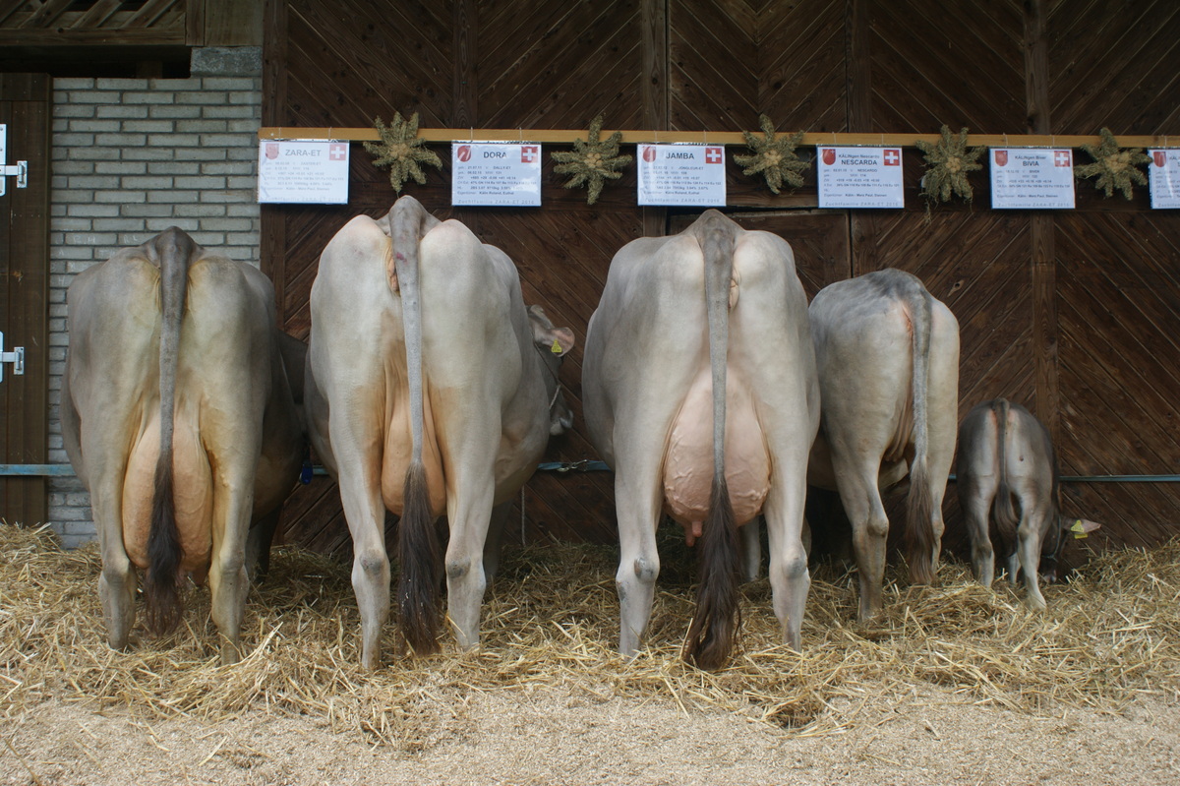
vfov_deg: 34.2
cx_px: 590
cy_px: 393
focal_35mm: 39
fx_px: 1278
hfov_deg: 49.6
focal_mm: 26
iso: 100
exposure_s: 1/60
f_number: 5.6
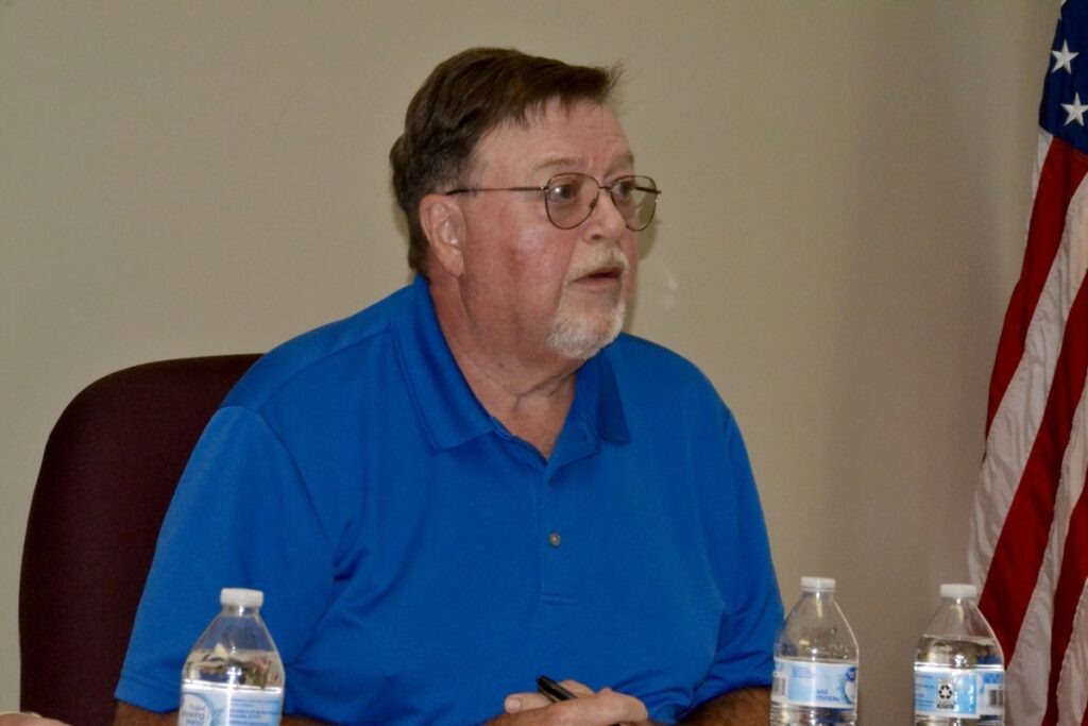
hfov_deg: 11.2
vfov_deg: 7.5
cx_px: 544
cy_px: 363
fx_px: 5531
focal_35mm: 183
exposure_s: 1/60
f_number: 22
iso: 3200
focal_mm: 122
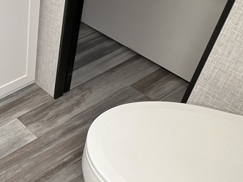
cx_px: -6
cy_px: 113
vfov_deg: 30.8
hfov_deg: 36.0
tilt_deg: -46.8
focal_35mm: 47
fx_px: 330
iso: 50
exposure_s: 1/99
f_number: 1.8
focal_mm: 1.57
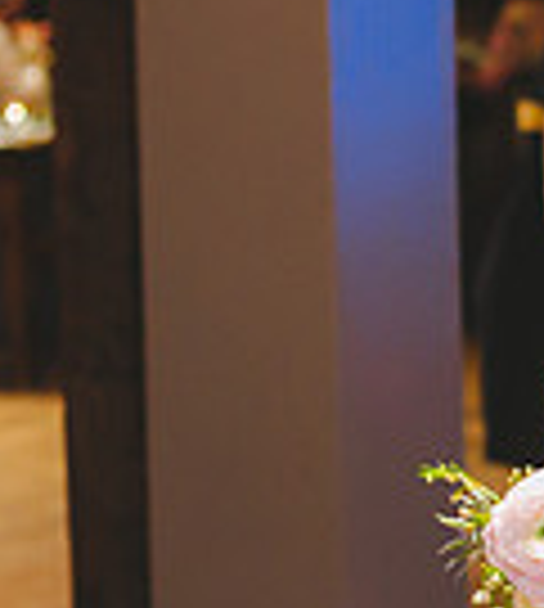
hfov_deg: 7.9
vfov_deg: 8.8
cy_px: 406
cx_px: 359
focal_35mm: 209
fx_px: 3937
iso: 2000
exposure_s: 1/80
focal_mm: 46
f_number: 2.8
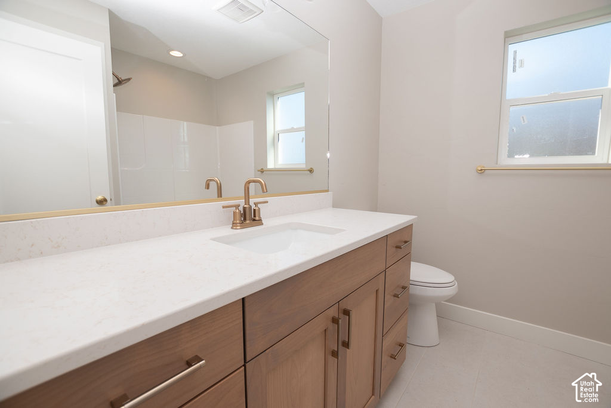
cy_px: 204
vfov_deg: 76.5
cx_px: 306
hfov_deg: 99.5
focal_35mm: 15
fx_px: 259
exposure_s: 1/200
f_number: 4
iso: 100
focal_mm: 10
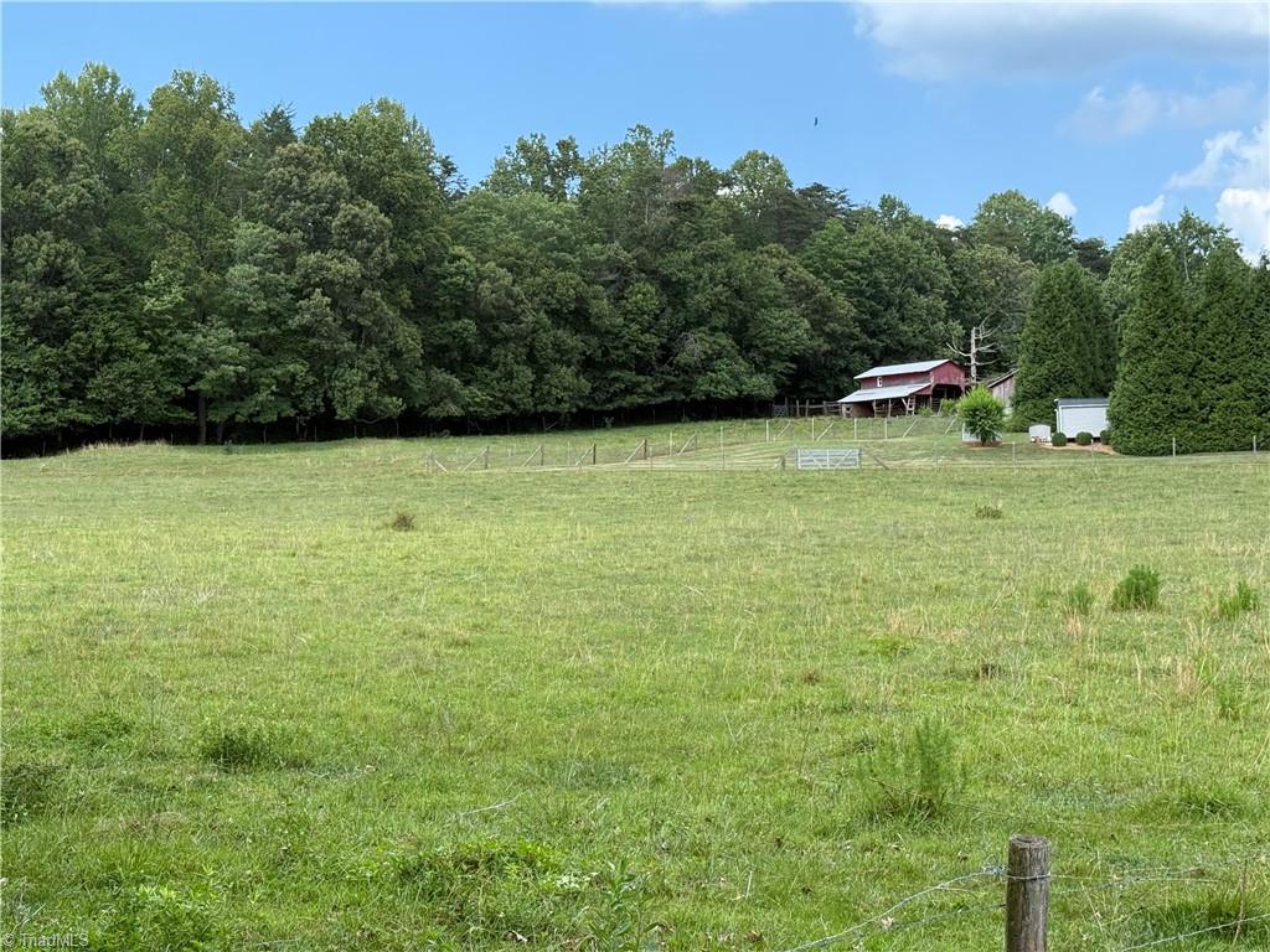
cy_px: 476
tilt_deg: +1.9
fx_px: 1761
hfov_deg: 39.7
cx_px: 635
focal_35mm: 48
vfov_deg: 30.3
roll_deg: -0.5
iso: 80
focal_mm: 6.76
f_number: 1.78
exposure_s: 1/1754
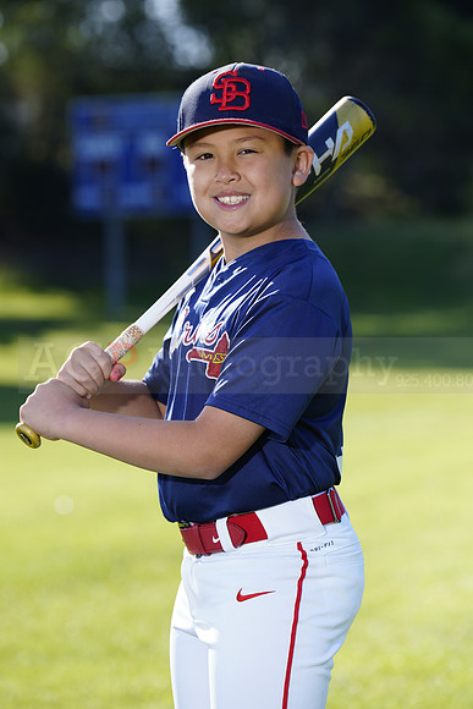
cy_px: 354
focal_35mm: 164
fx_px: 3230
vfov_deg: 12.5
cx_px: 236
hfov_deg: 8.4
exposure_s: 1/250
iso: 100
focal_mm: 164
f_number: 5
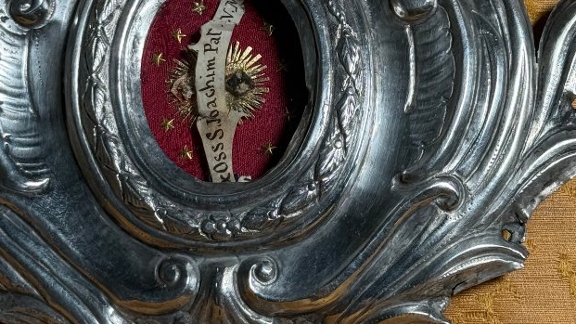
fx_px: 1542
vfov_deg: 11.9
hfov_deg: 21.1
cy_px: 72
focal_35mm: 101
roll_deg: -2.0
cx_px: 259
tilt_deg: -31.1
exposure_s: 1/272
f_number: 1.78
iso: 80
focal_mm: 6.76
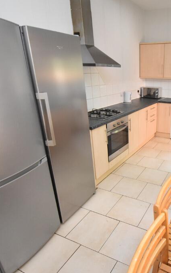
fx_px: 171
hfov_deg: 48.9
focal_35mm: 23
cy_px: 136
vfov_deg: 77.1
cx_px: 145
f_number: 4.5
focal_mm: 10
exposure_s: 1/60
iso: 2200
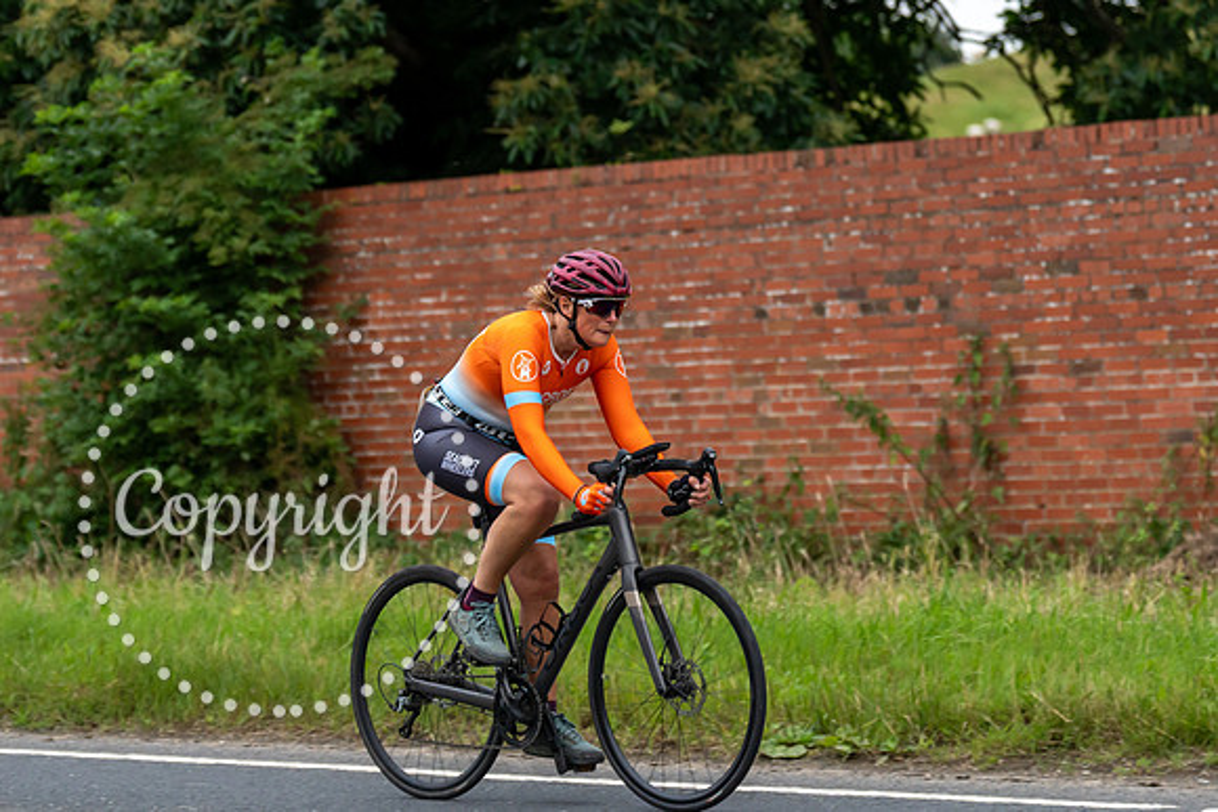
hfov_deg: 14.7
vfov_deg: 9.8
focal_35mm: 140
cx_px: 474
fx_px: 4726
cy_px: 209
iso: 1000
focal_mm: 94
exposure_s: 1/800
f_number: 2.8
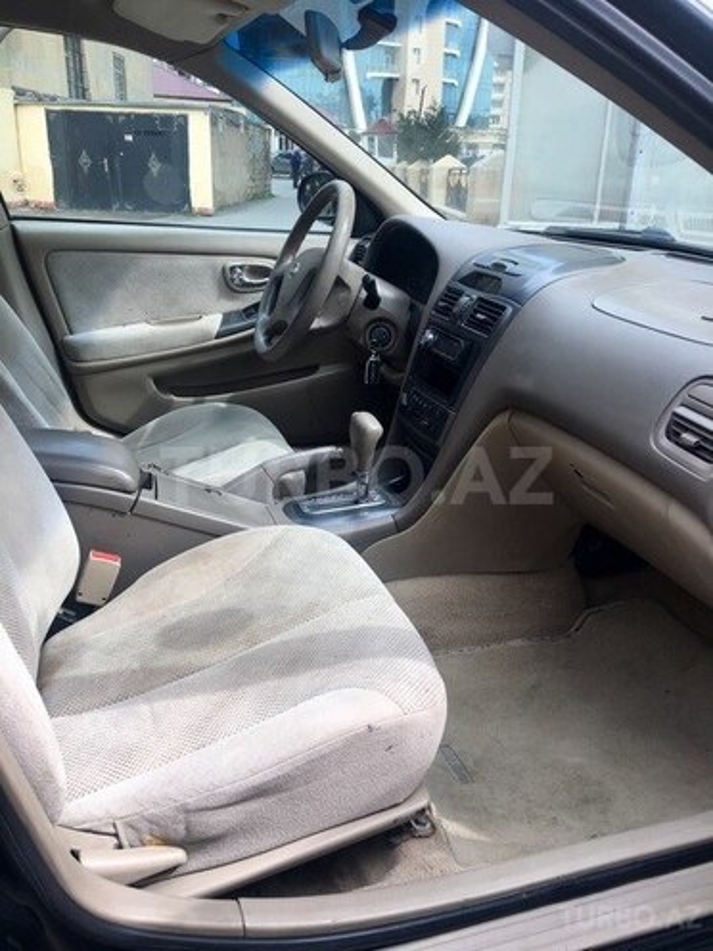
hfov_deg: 48.2
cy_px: 476
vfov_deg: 61.7
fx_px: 796
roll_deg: -1.5
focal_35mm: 29
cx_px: 356
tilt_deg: -20.8
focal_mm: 4.15
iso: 25
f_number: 2.2
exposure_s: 1/246
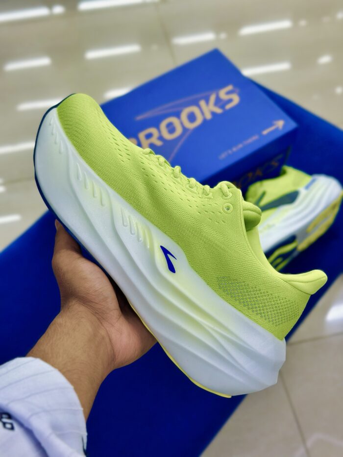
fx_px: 634
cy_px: 228
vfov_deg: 39.7
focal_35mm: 48
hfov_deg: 30.3
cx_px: 172
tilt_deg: -57.8
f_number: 1.78
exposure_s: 1/126
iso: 64
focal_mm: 6.86
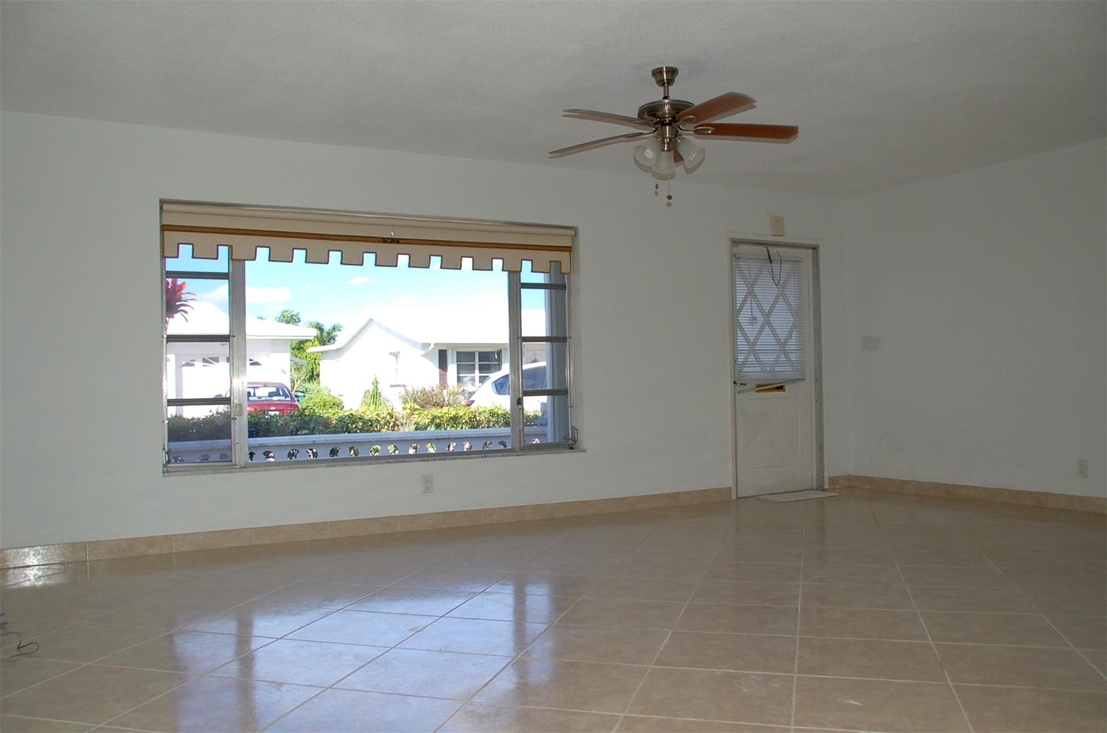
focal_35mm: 27
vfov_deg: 47.7
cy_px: 366
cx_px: 554
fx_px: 829
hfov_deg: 67.5
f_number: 5.6
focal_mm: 18
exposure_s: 1/500
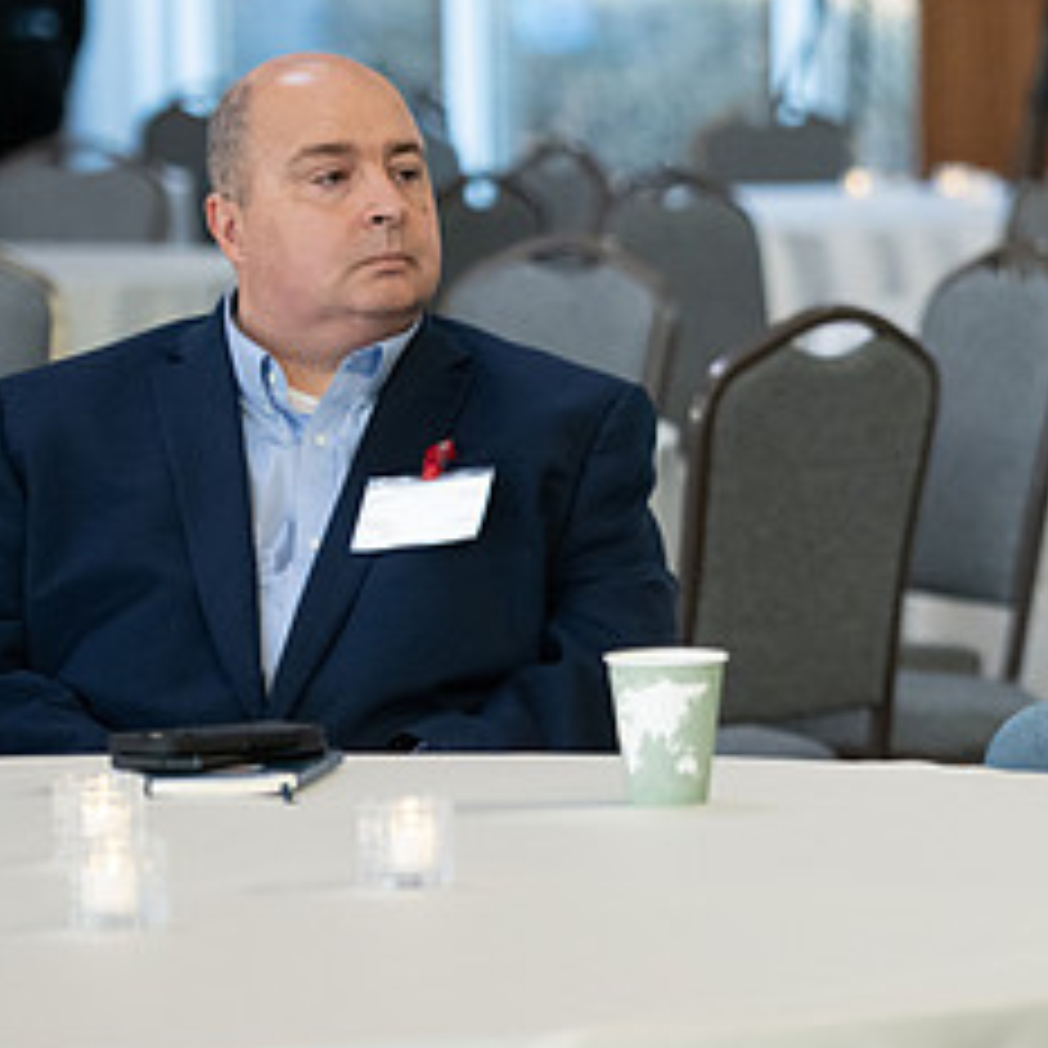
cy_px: 592
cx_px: 1227
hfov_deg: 6.4
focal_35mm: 272
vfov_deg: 6.4
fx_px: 9317
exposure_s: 1/160
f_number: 2.8
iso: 1600
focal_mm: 110
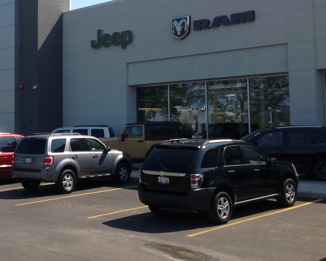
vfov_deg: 23.4
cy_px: 87
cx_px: 58
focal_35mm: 65
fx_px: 627
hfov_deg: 28.4
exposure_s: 1/1439
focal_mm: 4.28
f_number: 2.4
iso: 50
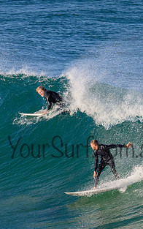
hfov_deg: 1.4
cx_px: 83
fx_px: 6003
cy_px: 141
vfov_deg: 2.2
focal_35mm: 964
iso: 2200
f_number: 11
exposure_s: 1/2000
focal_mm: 510
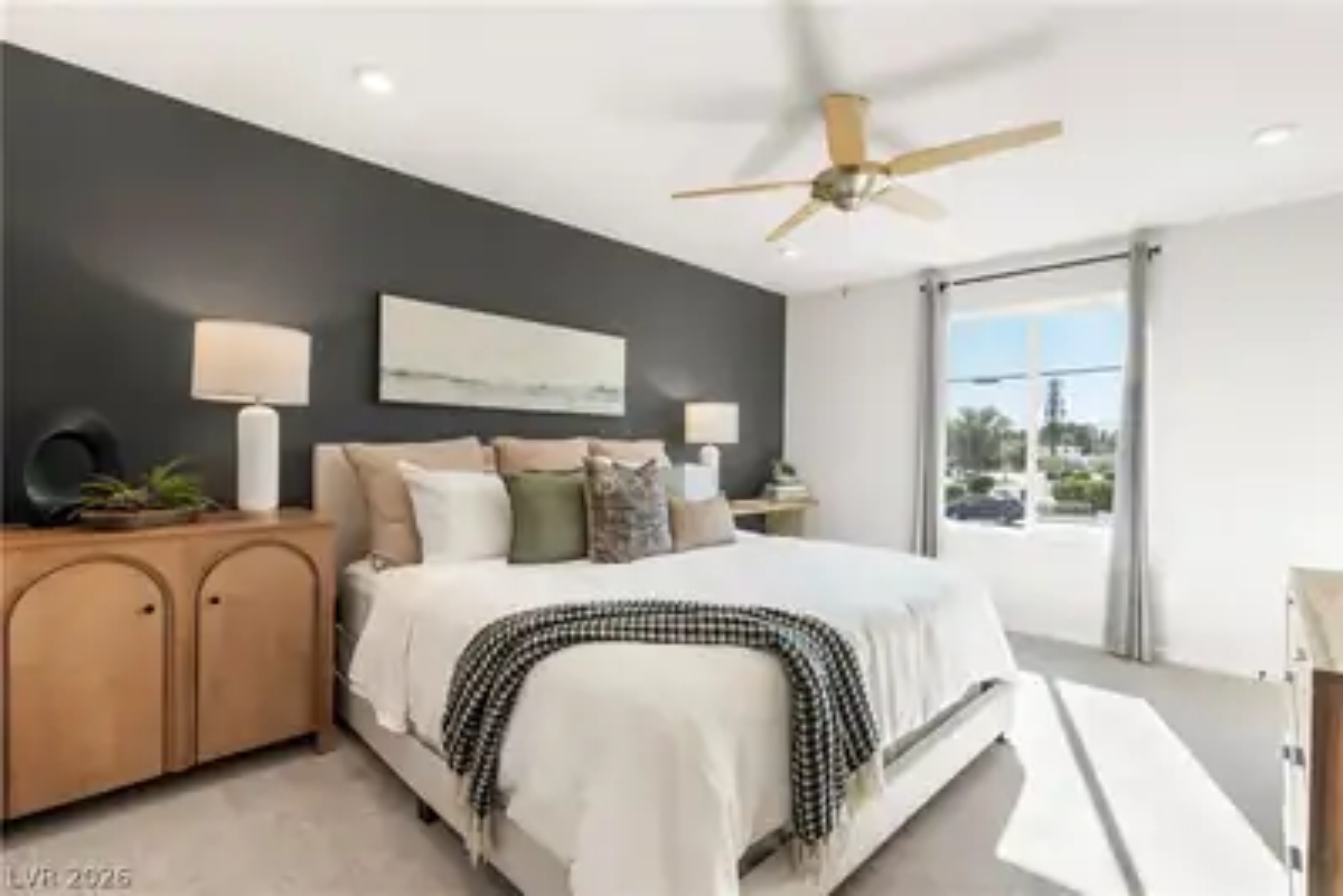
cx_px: 672
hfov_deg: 96.7
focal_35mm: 16
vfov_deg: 73.8
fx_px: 597
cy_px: 448
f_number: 8
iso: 200
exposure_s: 1/6
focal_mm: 16
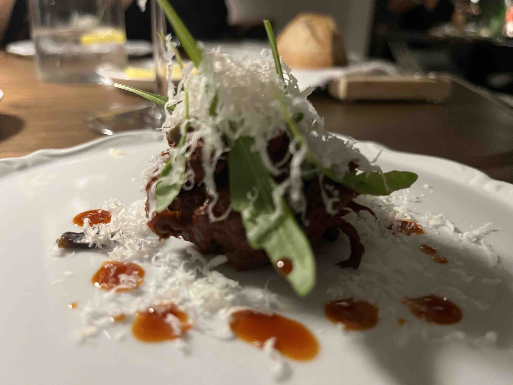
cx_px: 256
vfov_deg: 53.1
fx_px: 385
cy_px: 192
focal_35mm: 26
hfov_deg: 67.3
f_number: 1.6
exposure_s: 1/33
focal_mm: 5.1
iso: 500
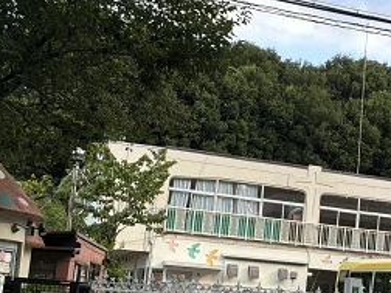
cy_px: 174
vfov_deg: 20.7
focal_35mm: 71
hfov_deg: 26.4
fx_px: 802
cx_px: 355
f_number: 1.8
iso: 25
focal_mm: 3
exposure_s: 1/491
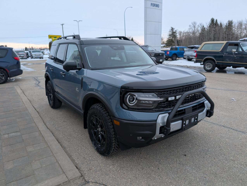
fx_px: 171
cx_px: 124
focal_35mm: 24
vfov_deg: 56.9
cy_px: 93
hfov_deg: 71.5
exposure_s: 1/417
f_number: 1.68
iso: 21
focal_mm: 6.9
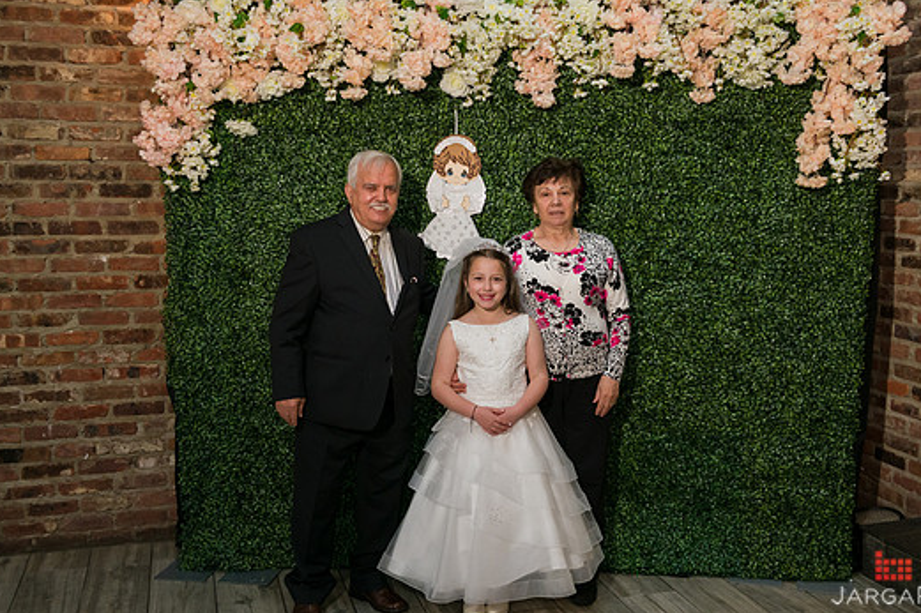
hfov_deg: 49.5
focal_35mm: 39
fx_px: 997
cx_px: 488
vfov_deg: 34.2
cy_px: 301
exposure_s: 1/125
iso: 1600
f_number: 5.6
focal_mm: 35
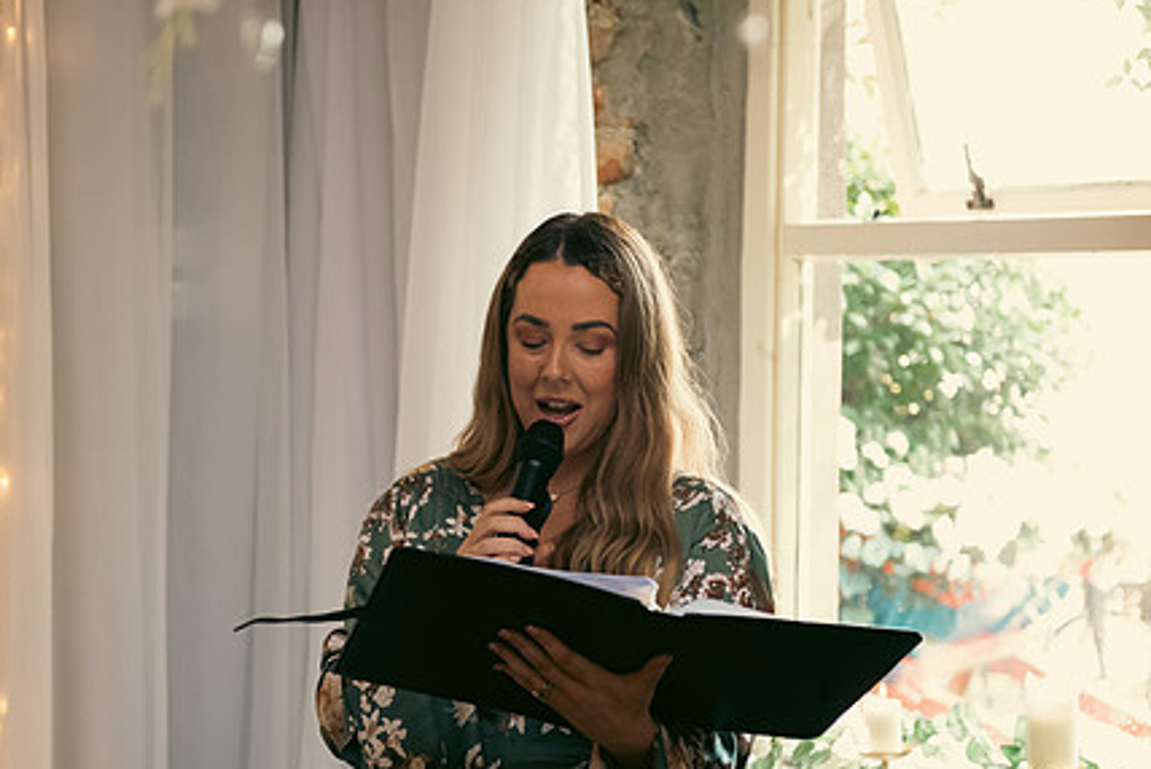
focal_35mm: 84
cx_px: 409
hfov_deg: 24.1
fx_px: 2687
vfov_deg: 16.3
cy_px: 504
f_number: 3.5
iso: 1250
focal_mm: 62
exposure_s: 1/160
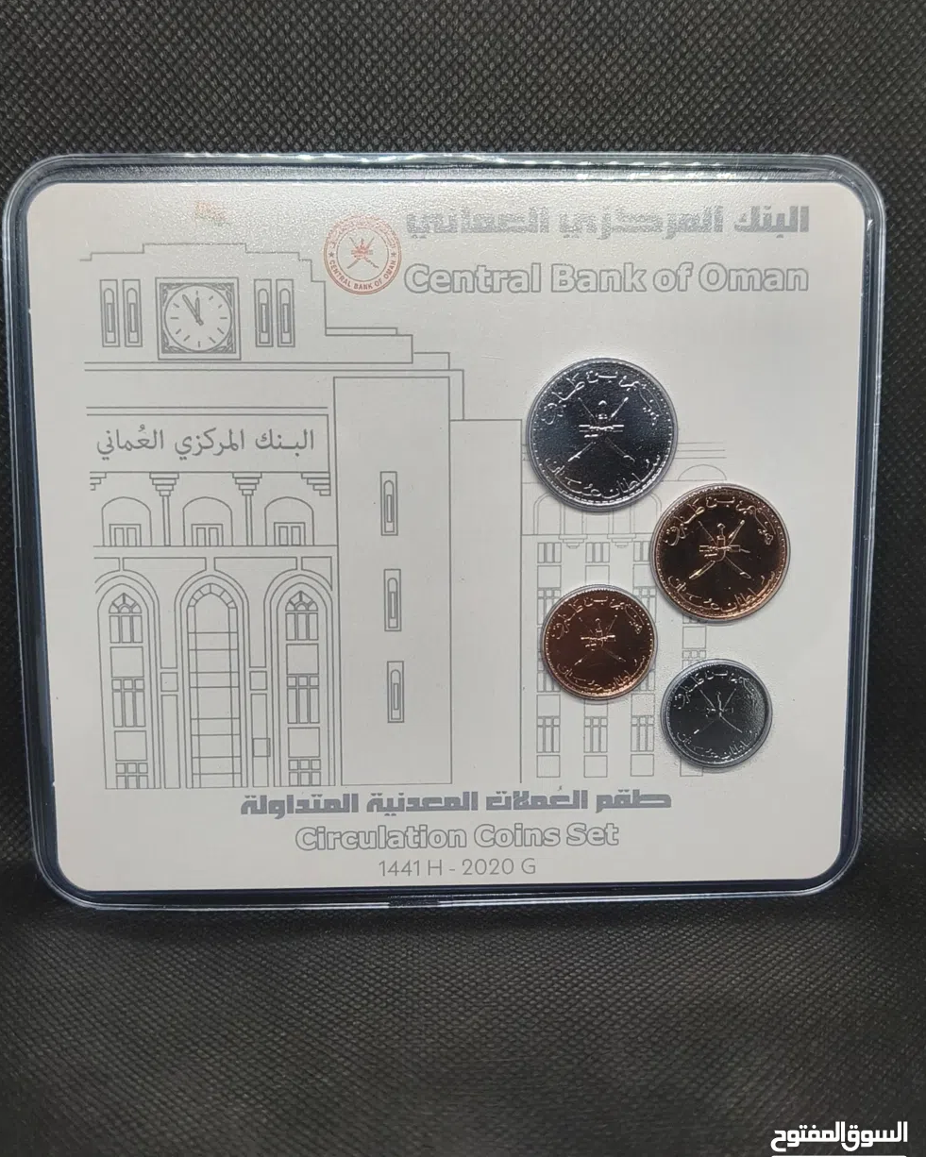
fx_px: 856
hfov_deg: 56.8
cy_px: 567
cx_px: 447
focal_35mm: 25
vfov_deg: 68.1
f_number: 1.7
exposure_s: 1/100
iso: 100
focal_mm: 6.06
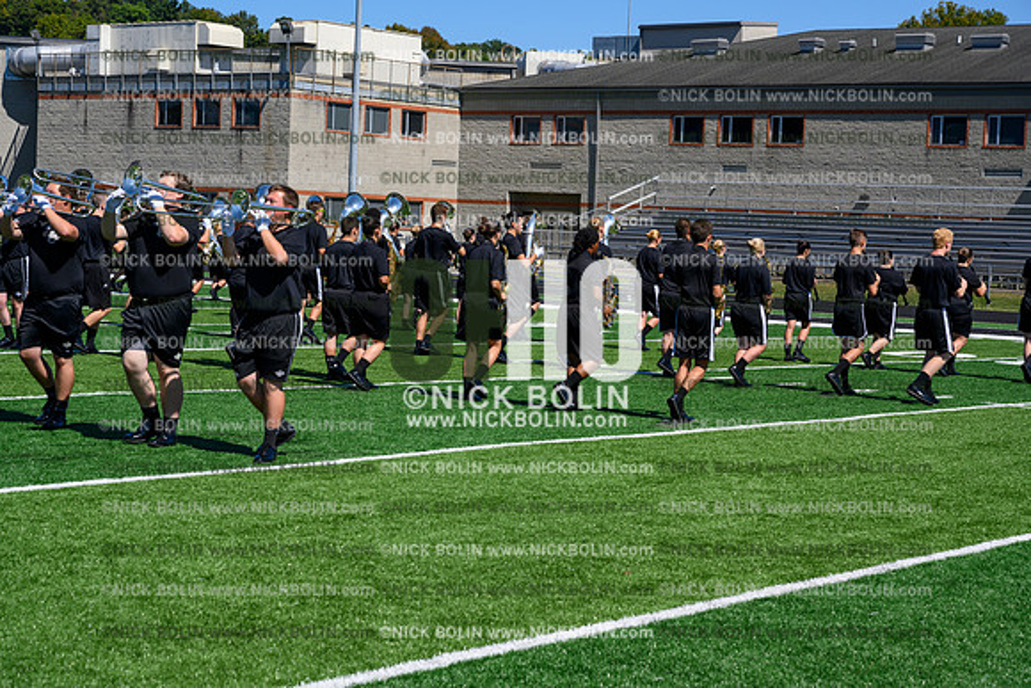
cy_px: 344
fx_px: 2005
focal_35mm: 70
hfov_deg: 28.8
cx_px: 516
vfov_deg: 19.5
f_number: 8
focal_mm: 70
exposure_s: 1/640
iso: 160
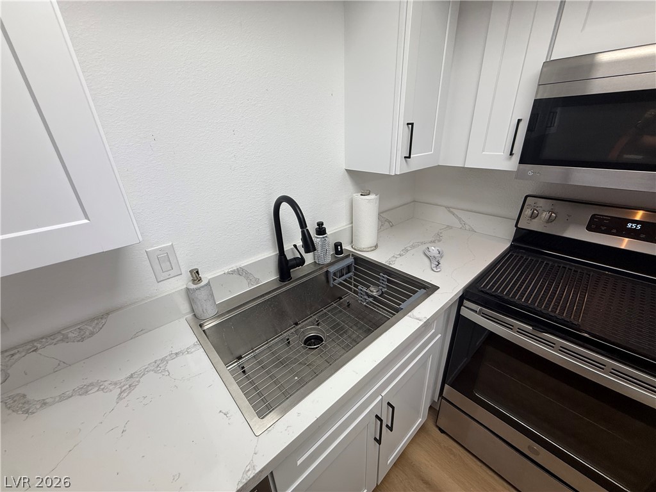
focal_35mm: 14
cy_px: 246
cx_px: 328
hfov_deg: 102.1
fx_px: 265
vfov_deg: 85.7
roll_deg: +3.1
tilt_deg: -23.8
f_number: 2.2
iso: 125
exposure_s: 1/120
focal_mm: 2.22
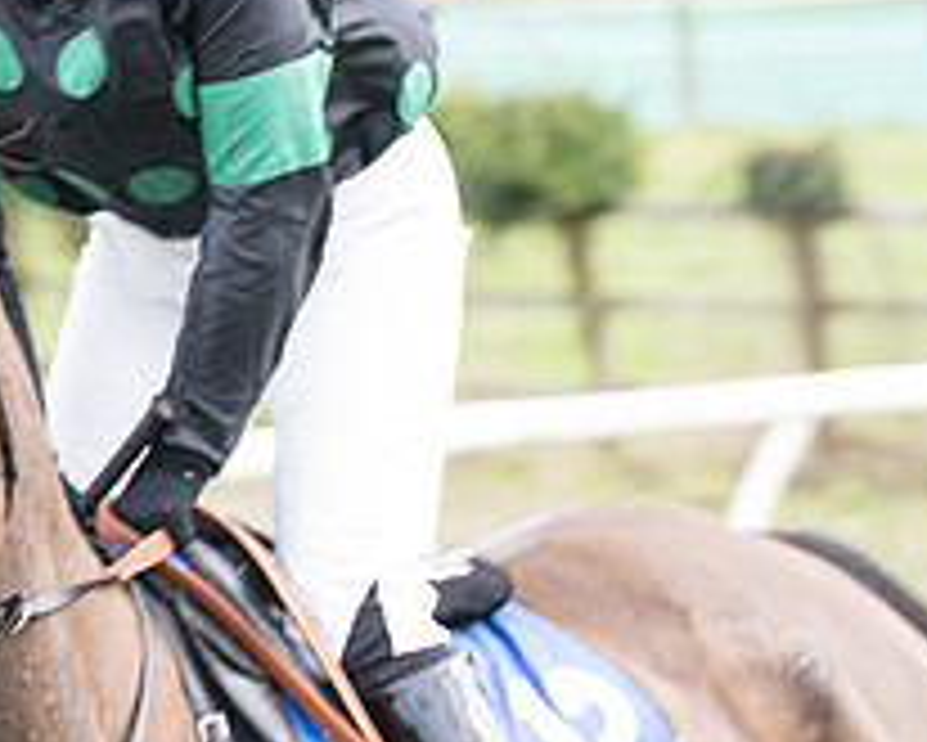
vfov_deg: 2.7
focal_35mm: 580
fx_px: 15920
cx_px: 289
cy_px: 380
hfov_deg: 3.3
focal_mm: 115
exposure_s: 1/250
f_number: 4
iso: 200
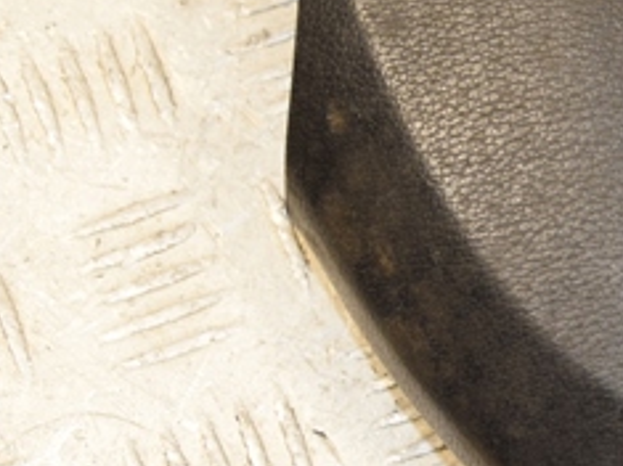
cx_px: 809
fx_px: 2680
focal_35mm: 149
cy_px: 188
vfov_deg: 9.9
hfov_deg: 12.8
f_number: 7.1
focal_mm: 38
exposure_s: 1/200
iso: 800
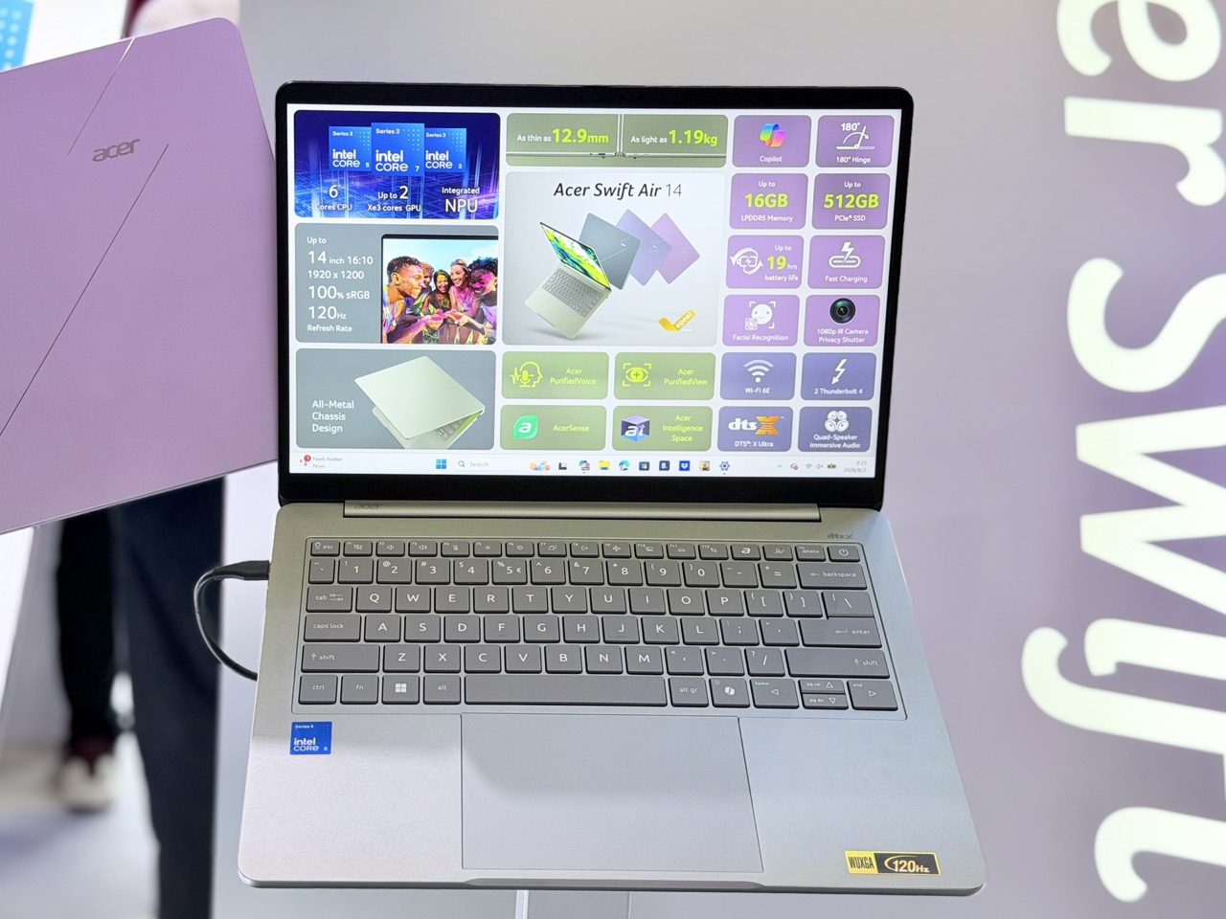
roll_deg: -2.1
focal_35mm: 48
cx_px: 613
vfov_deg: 30.3
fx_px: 1700
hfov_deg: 39.7
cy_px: 460
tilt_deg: -13.0
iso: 100
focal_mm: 6.76
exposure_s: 1/185
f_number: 1.78
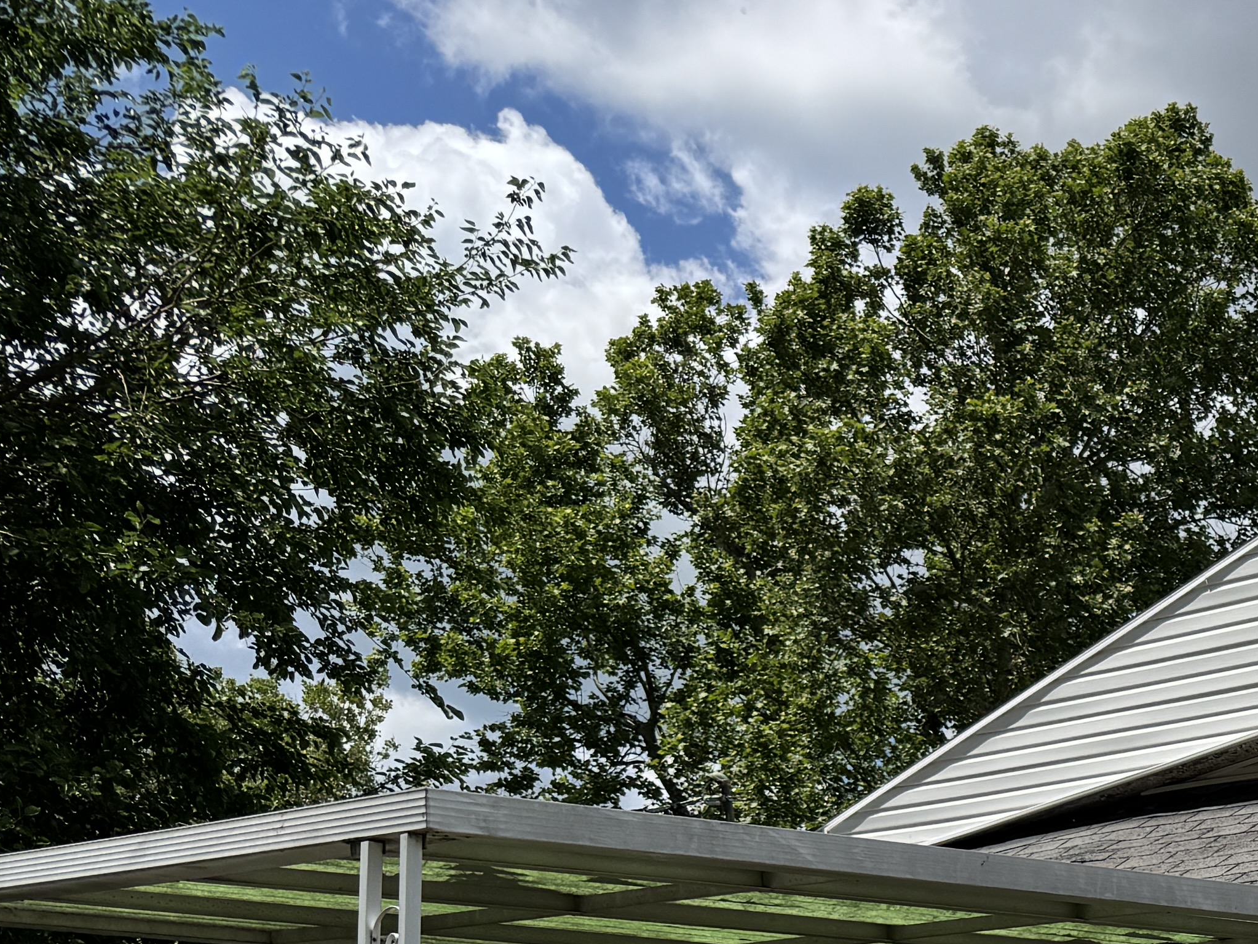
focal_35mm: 67
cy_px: 1229
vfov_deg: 20.1
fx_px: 2435
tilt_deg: +2.6
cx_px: 1728
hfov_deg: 24.4
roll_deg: -0.9
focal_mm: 6.76
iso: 80
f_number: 1.78
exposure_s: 1/6410
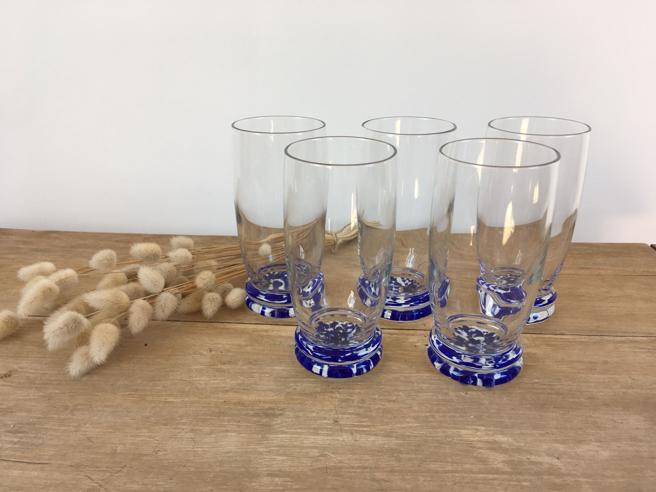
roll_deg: -1.1
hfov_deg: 61.7
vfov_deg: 48.2
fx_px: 550
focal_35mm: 29
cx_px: 328
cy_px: 246
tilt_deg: -19.8
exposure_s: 1/50
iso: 32
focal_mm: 4.15
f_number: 2.2
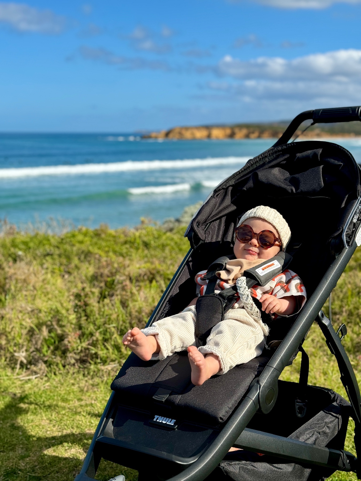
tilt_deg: -8.8
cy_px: 240
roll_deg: +1.7
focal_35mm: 48
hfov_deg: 30.3
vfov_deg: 39.7
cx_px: 180
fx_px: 667
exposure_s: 1/4310
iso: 64
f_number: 1.78
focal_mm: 6.76
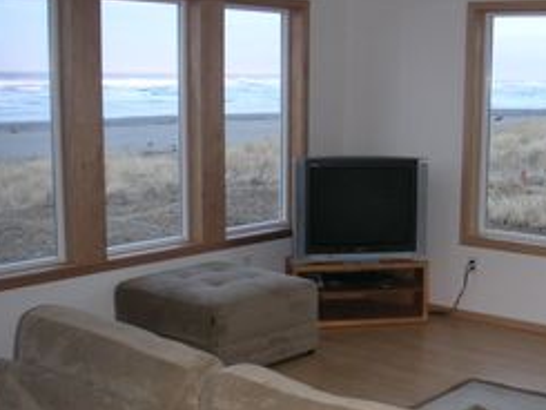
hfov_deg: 33.2
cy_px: 227
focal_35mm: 57
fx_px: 900
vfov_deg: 25.7
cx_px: 397
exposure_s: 1/45
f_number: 2.8
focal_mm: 6
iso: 160
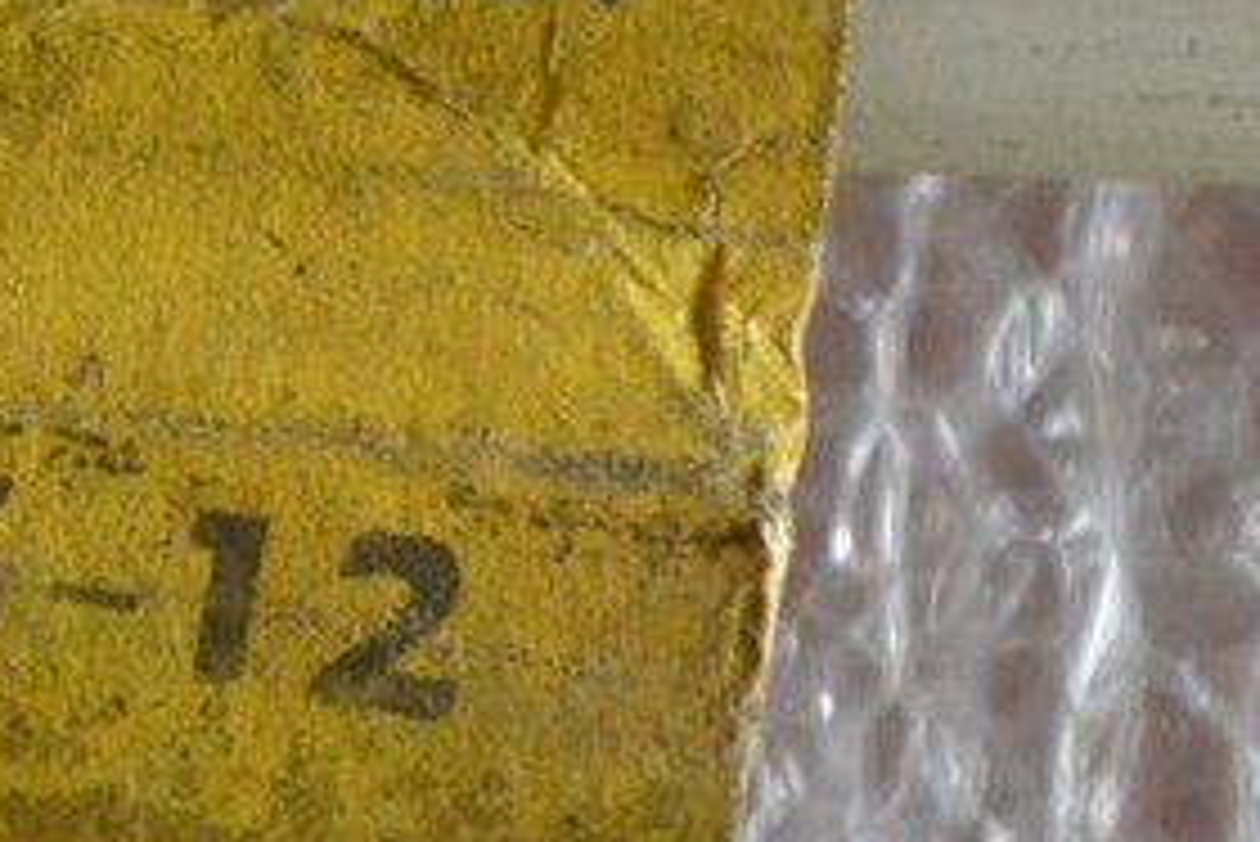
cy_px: 540
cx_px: -234
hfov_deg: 5.9
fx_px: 12151
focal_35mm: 347
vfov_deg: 4.0
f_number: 5.3
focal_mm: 48
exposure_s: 1/60
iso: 1400
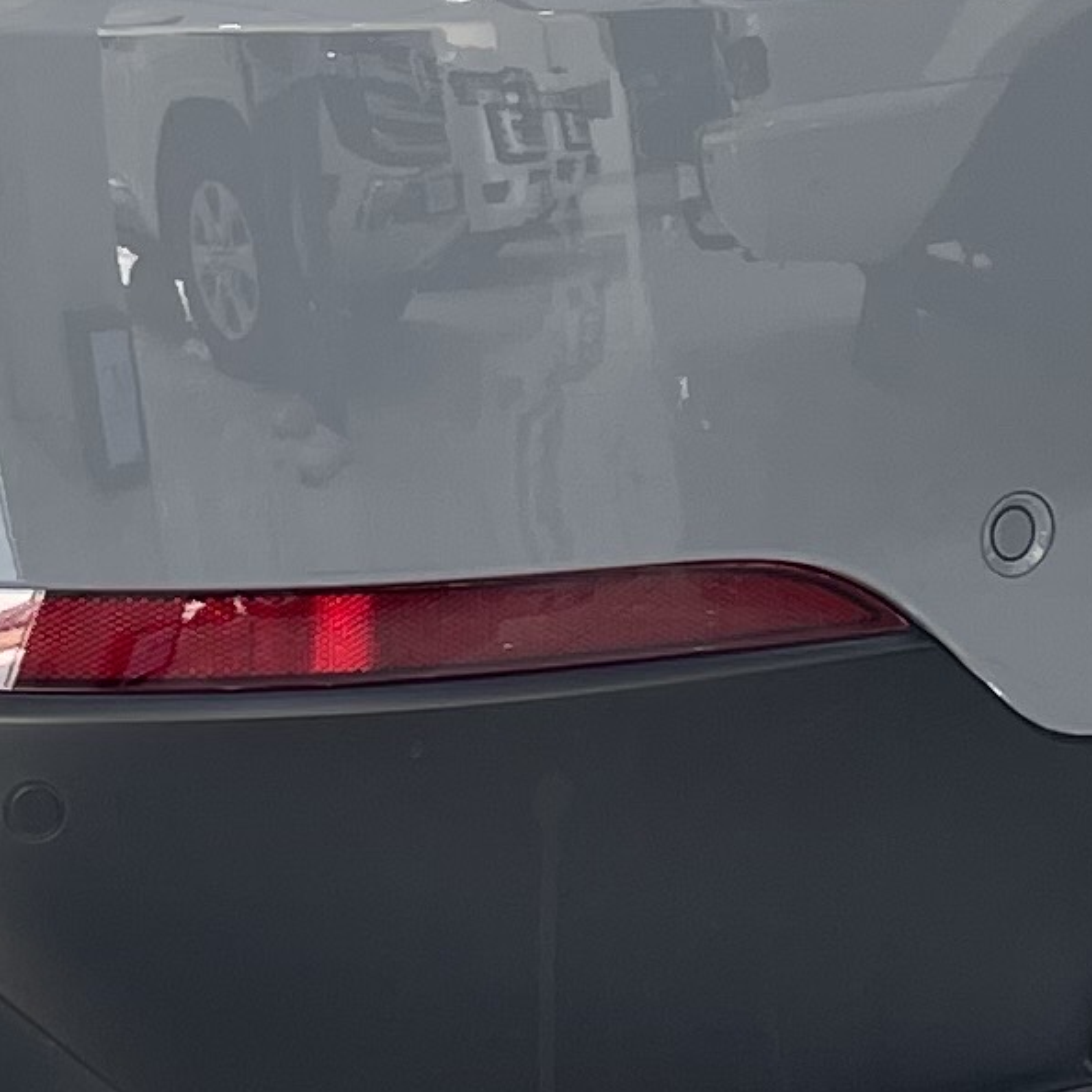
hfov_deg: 11.2
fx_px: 5568
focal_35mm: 156
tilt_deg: -9.3
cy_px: -390
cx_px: 851
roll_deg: +1.9
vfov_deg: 10.9
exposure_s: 1/170
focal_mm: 4.2
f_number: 1.6
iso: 32
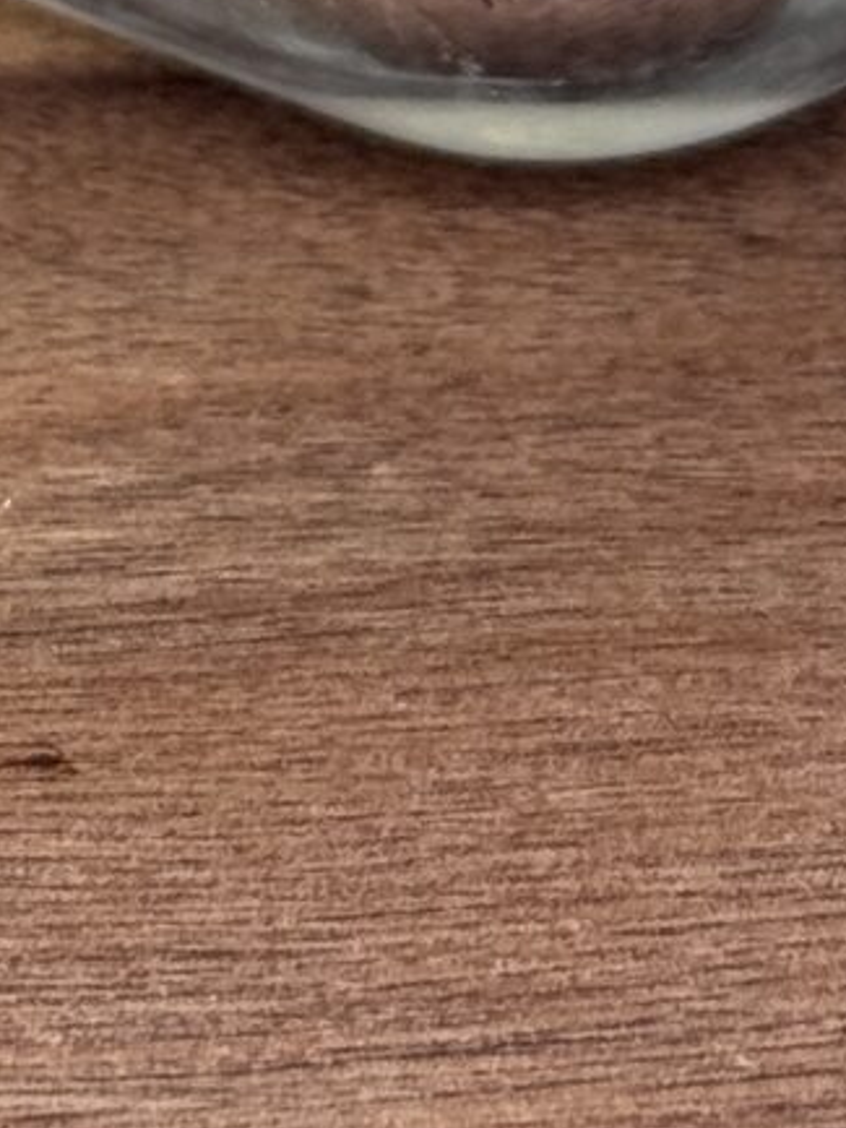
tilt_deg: -13.1
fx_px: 9250
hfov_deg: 5.2
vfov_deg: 6.6
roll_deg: -0.9
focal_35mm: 284
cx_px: 489
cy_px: -1498
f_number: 1.78
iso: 50
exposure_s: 1/147
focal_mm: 6.76
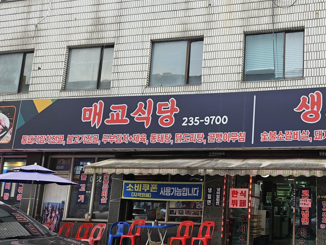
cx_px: 275
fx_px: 367
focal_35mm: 39
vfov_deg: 36.8
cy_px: 137
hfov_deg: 44.7
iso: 64
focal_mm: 5.4
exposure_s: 1/207
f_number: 1.8
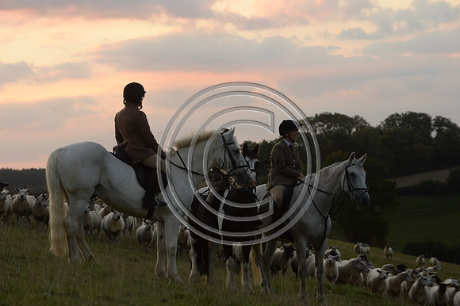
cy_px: 153
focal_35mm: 170
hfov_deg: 12.1
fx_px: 2171
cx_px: 230
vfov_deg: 8.1
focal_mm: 170
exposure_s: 1/400
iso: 2500
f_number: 9
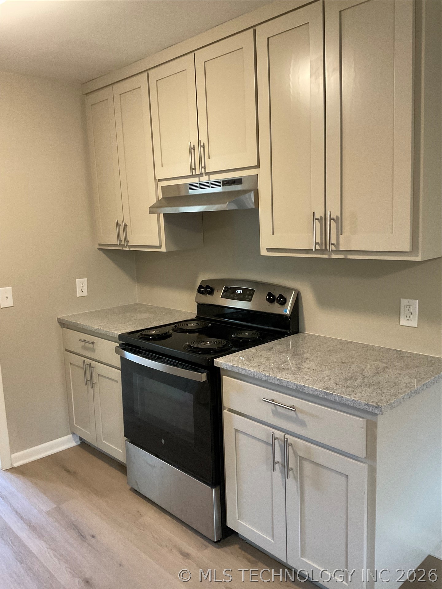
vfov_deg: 61.7
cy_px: 294
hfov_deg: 48.2
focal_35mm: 29
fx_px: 494
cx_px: 221
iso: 250
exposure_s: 1/60
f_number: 1.8
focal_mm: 3
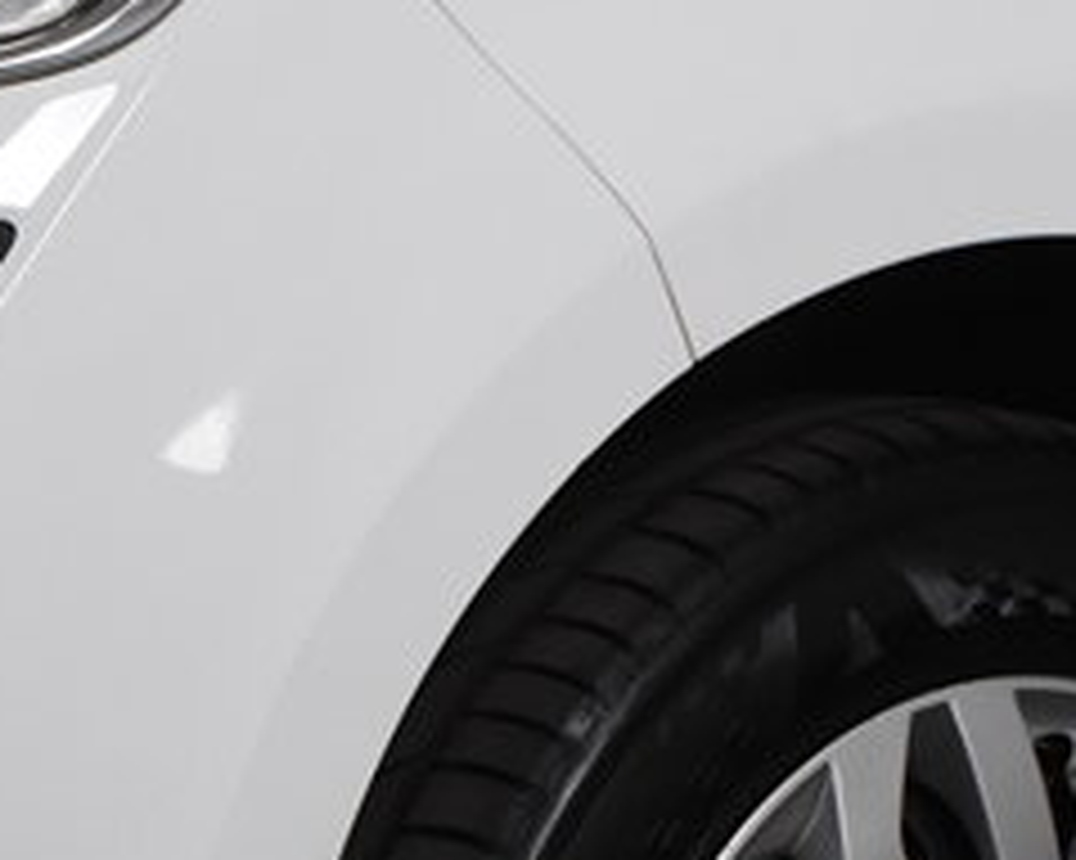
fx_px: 5953
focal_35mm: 187
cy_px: 844
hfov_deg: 10.2
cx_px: -140
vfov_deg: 8.2
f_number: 5.6
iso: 1600
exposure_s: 1/125
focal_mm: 31
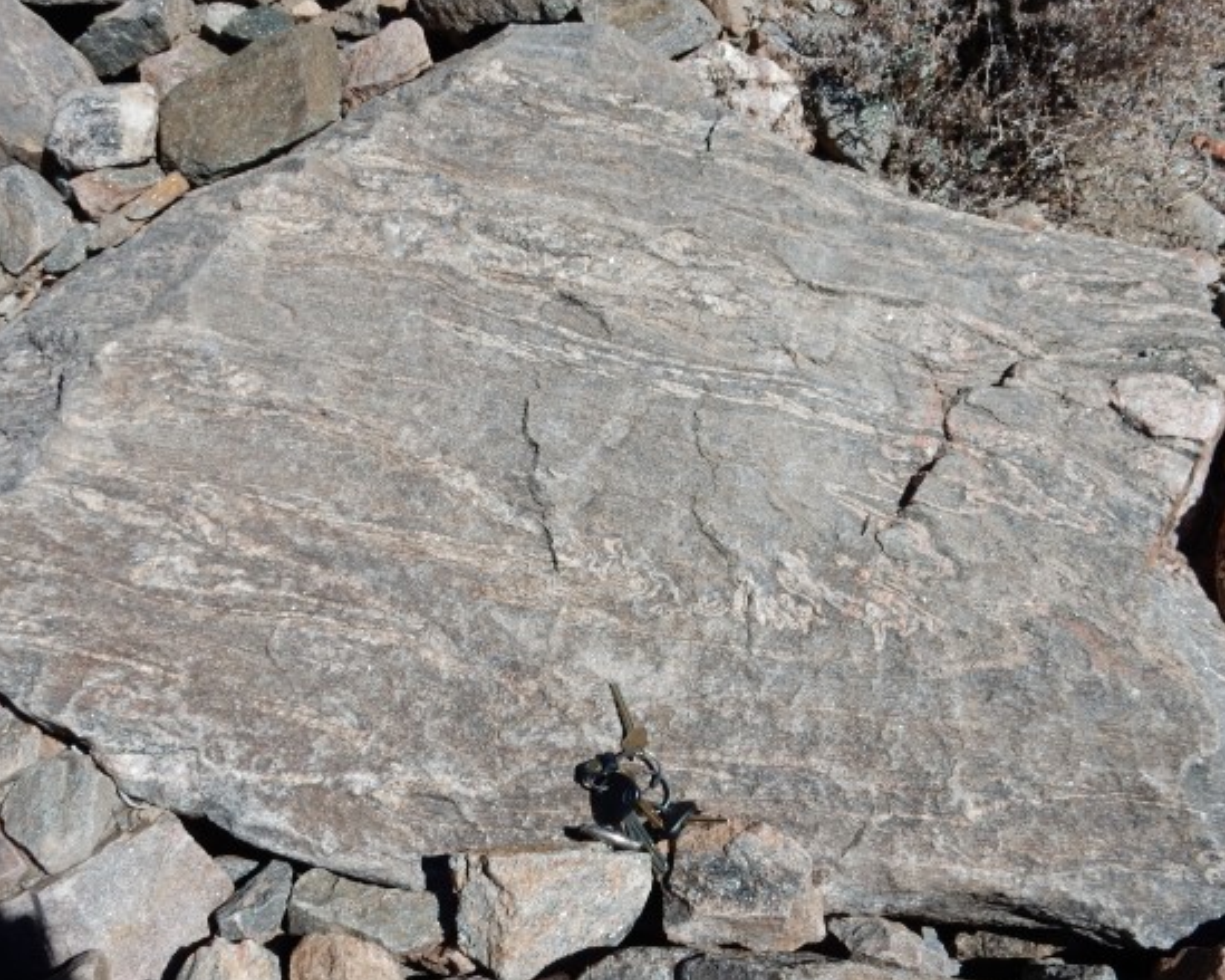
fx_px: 1160
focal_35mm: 32
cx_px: 647
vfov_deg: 45.8
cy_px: 498
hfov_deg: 55.6
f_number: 4
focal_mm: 5.4
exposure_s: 1/1600
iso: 125
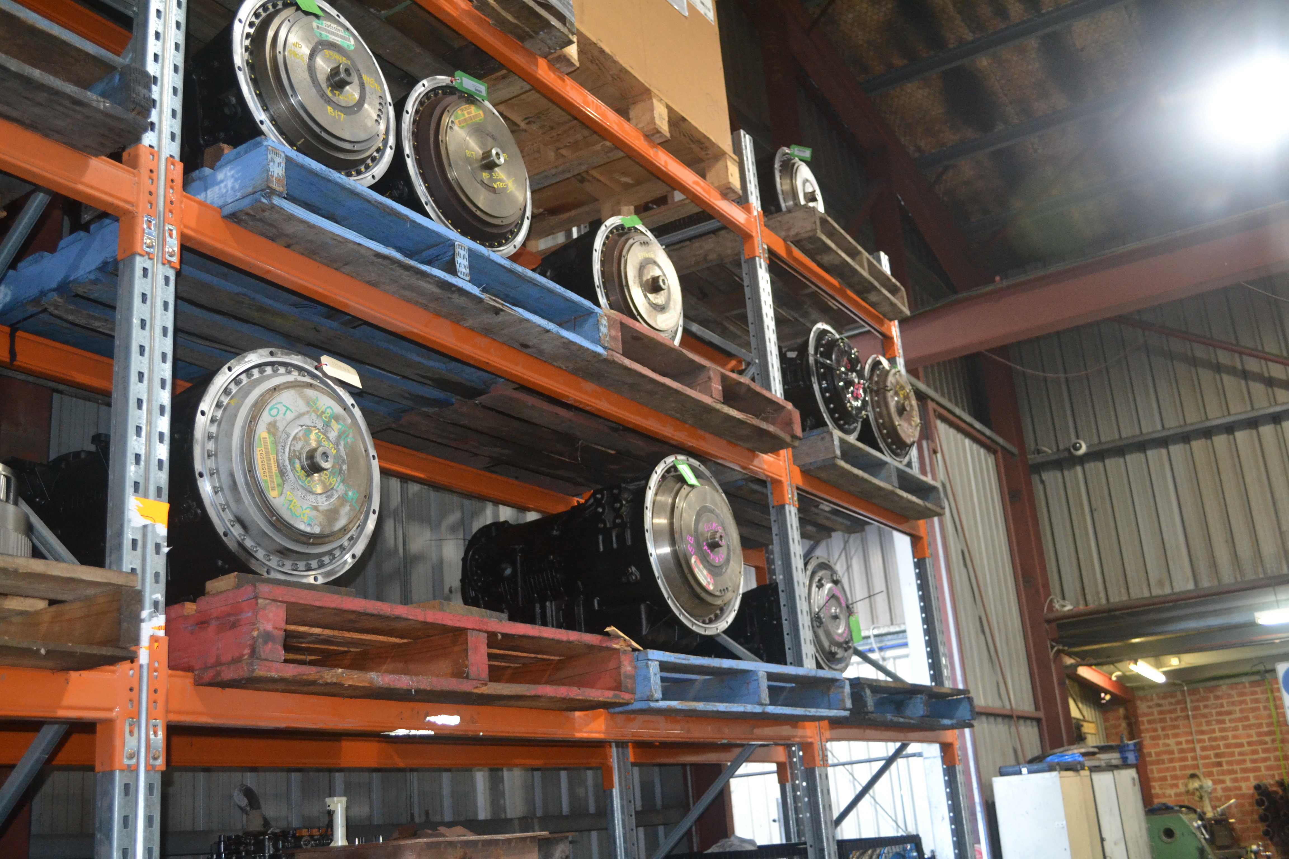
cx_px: 644
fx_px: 1289
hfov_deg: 53.1
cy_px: 430
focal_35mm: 36
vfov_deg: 36.9
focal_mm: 24
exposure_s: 1/60
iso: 1800
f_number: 4
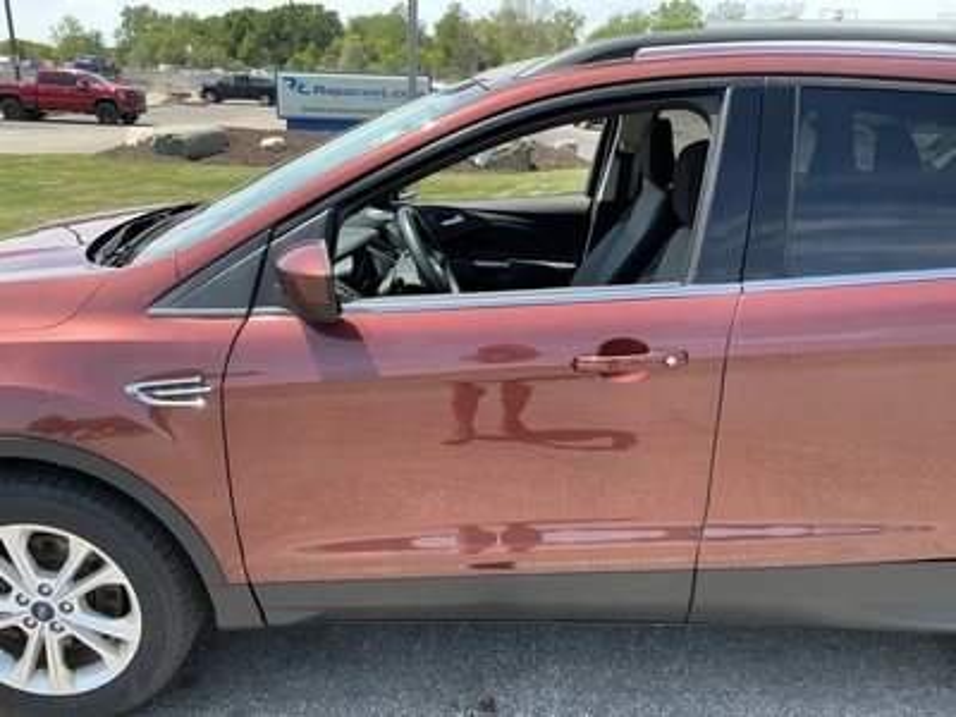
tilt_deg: -16.8
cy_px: 358
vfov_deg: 49.7
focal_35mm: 28
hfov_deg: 63.4
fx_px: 773
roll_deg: -0.7
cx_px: 478
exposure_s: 1/403
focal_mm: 3
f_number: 1.8
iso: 25
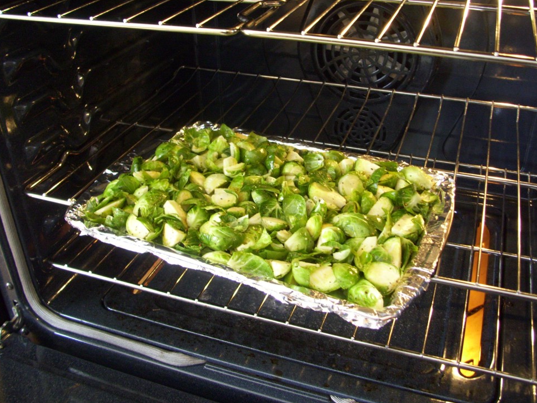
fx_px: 558
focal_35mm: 36
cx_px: 268
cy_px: 193
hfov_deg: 51.4
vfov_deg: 39.6
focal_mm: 5.7
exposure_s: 1/15
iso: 160
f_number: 2.9
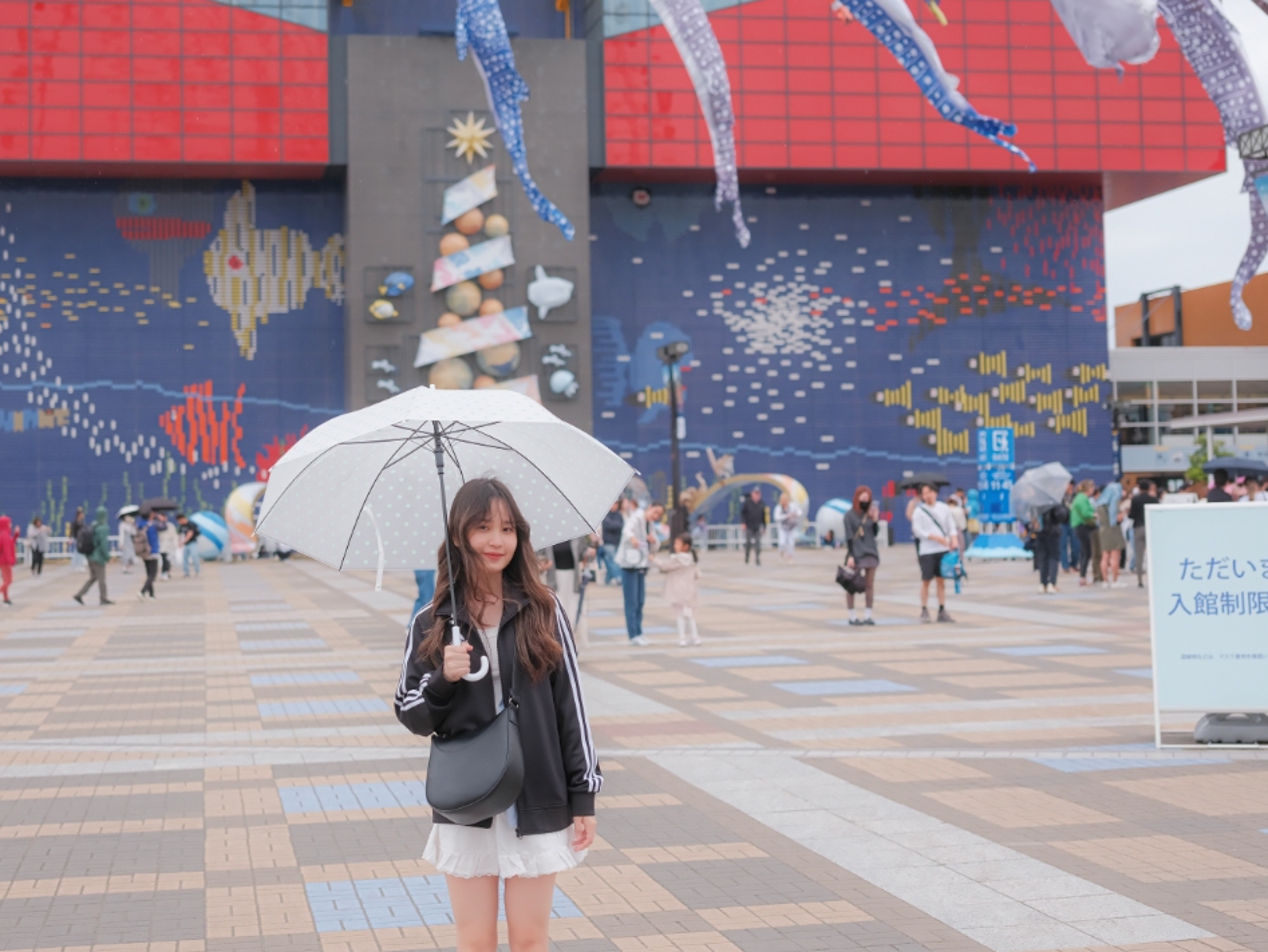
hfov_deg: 33.7
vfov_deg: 25.6
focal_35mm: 57
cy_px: 393
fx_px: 2089
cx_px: 529
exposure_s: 1/1250
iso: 200
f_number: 2.8
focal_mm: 45
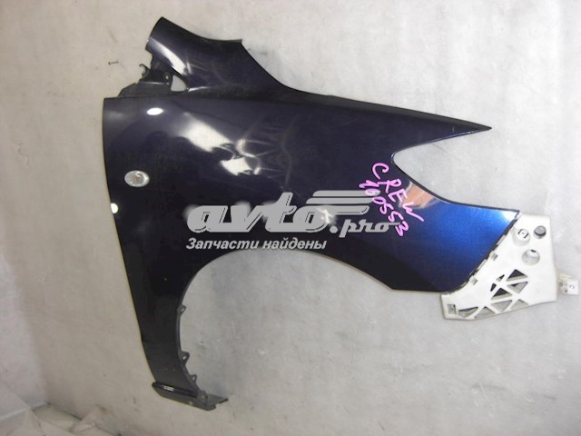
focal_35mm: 38
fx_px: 638
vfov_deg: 37.7
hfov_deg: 49.0
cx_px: 290
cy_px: 218
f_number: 2.8
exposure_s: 1/60
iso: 100
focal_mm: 7.9
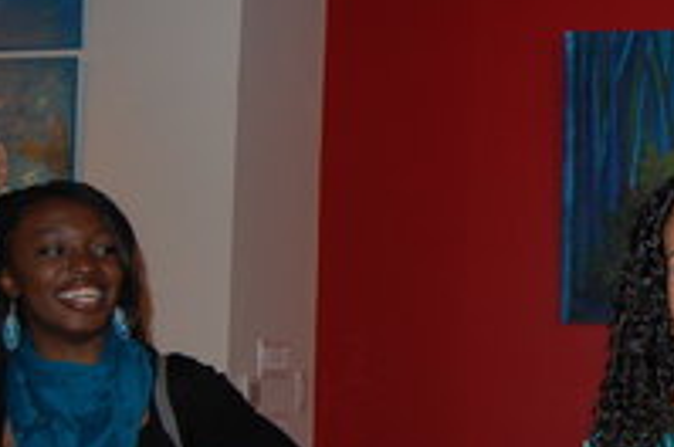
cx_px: 633
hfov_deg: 31.1
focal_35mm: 61
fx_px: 1140
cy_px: 315
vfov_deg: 22.1
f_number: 3.5
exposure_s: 1/60
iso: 400
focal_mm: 18
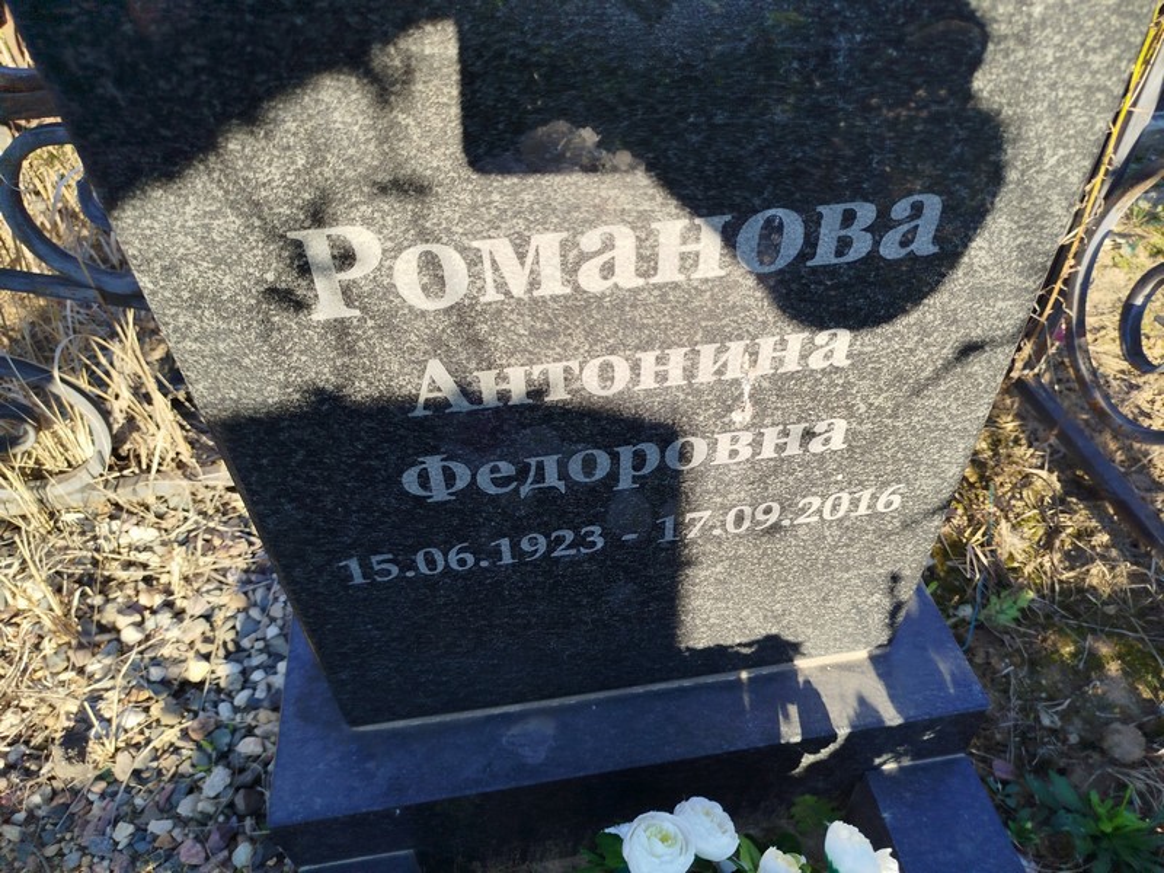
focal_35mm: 24
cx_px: 582
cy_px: 436
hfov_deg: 71.6
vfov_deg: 56.8
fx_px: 807
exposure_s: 1/285
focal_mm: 5.31
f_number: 1.7
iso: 50
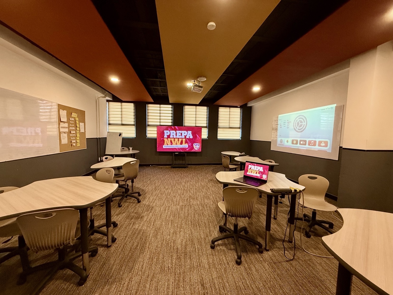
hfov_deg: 102.1
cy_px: 148
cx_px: 196
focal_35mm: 14
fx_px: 159
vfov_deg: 85.7
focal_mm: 2.22
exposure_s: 1/50
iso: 400
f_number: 2.2
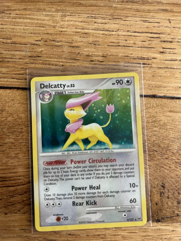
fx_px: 181
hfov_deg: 53.1
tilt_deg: -85.6
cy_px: 120
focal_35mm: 26
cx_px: 90
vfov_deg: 67.3
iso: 125
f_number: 1.5
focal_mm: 5.7
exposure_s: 1/100
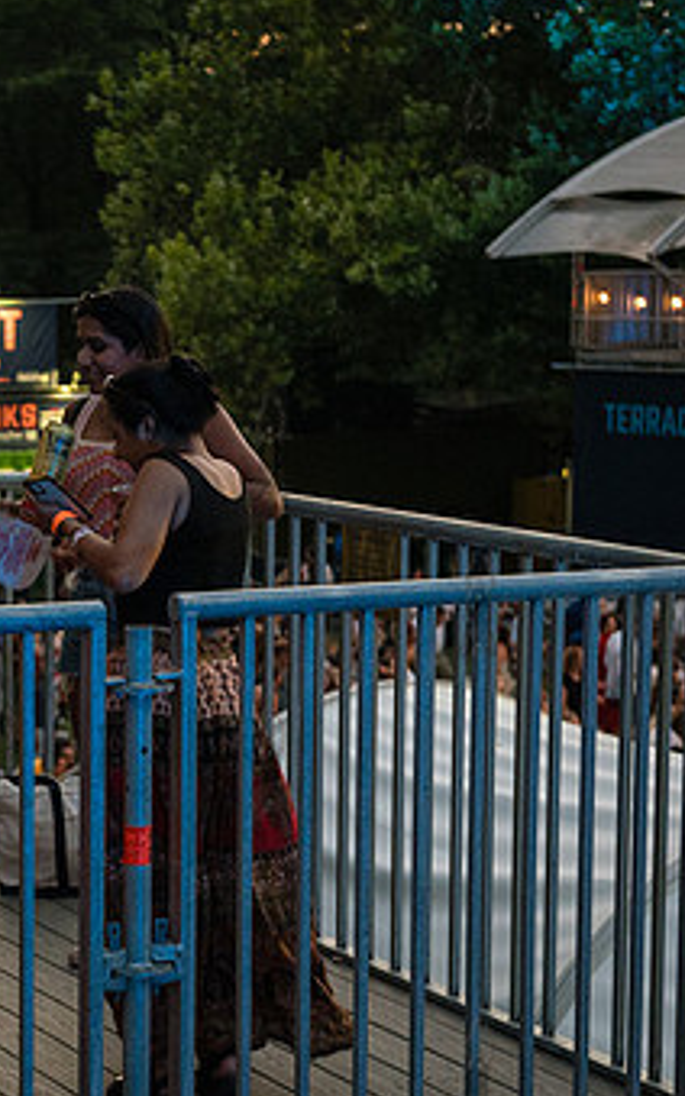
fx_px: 2866
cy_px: 600
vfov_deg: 21.6
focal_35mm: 96
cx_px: -149
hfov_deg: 13.2
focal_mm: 55
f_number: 3.5
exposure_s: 1/100
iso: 4000
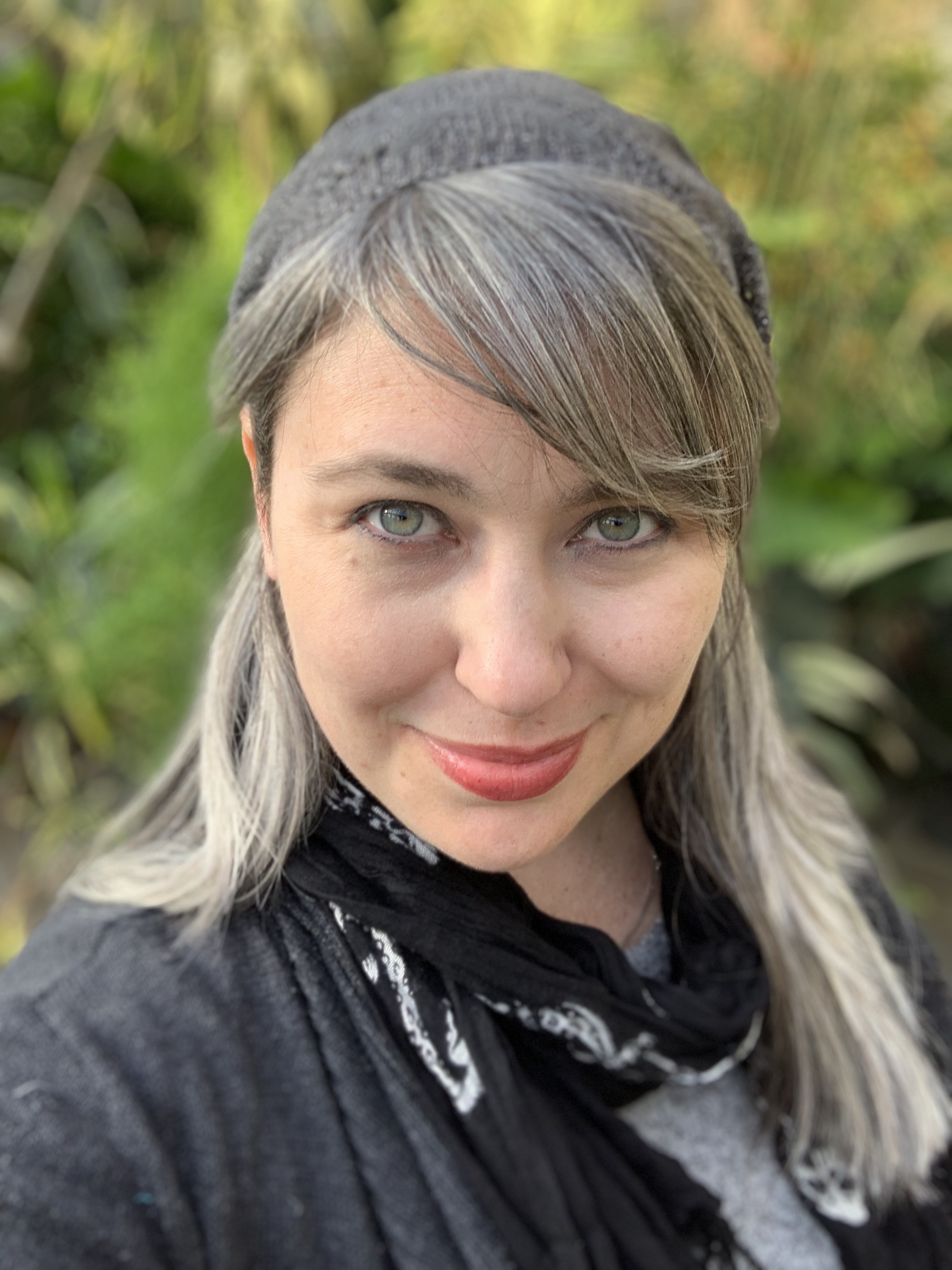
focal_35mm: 32
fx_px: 1173
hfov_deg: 44.2
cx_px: 476
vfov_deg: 56.8
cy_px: 635
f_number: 2.2
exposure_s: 1/121
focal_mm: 2.87
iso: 32
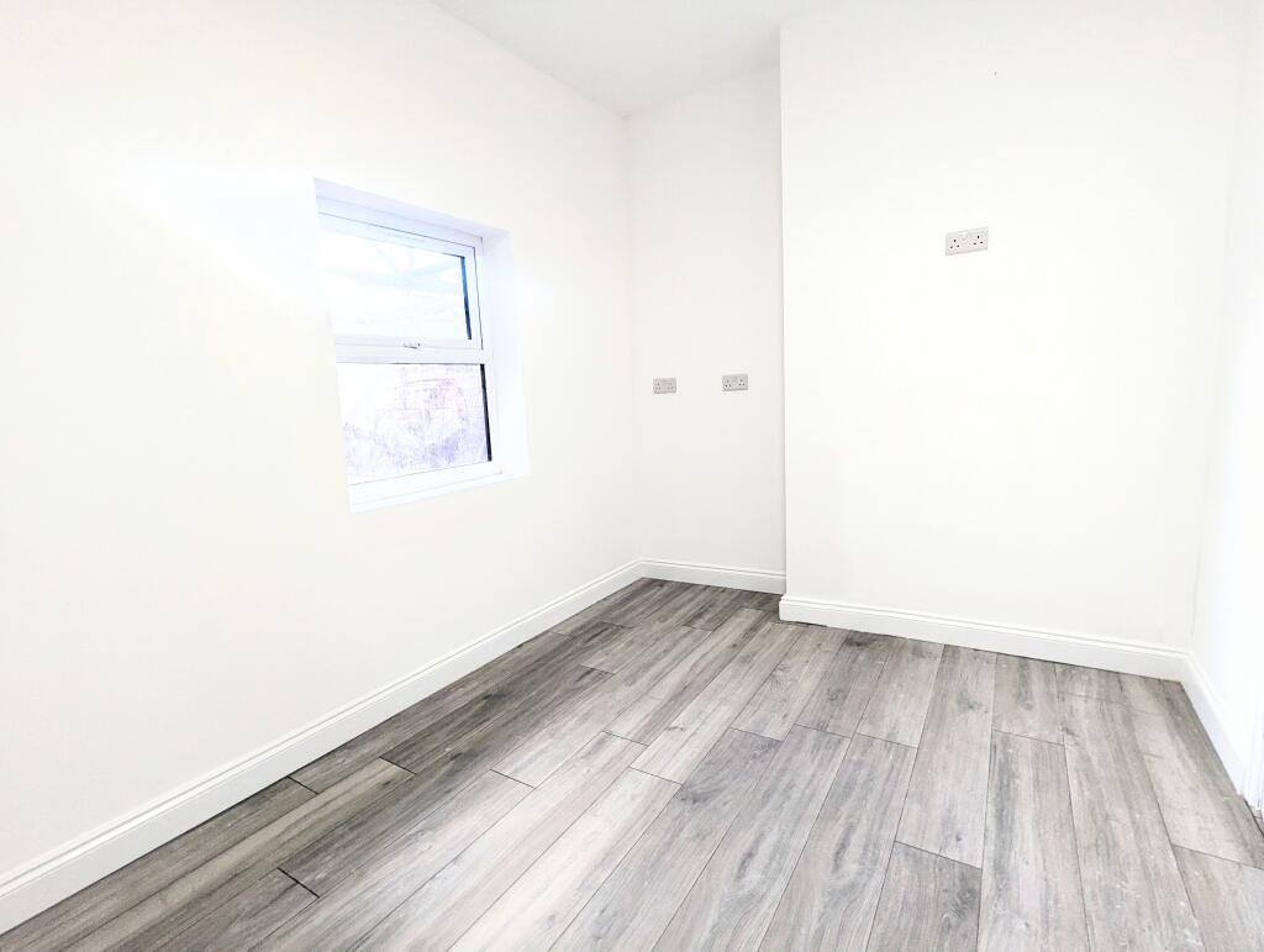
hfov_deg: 94.4
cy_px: 476
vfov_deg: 78.2
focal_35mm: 16
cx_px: 632
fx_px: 585
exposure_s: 1/62.3
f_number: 2.2
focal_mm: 2.35
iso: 70
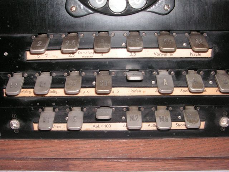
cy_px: 86
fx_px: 251
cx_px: 114
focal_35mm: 38
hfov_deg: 49.0
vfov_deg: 37.7
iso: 160
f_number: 6.6
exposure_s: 1/45
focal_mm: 6.3
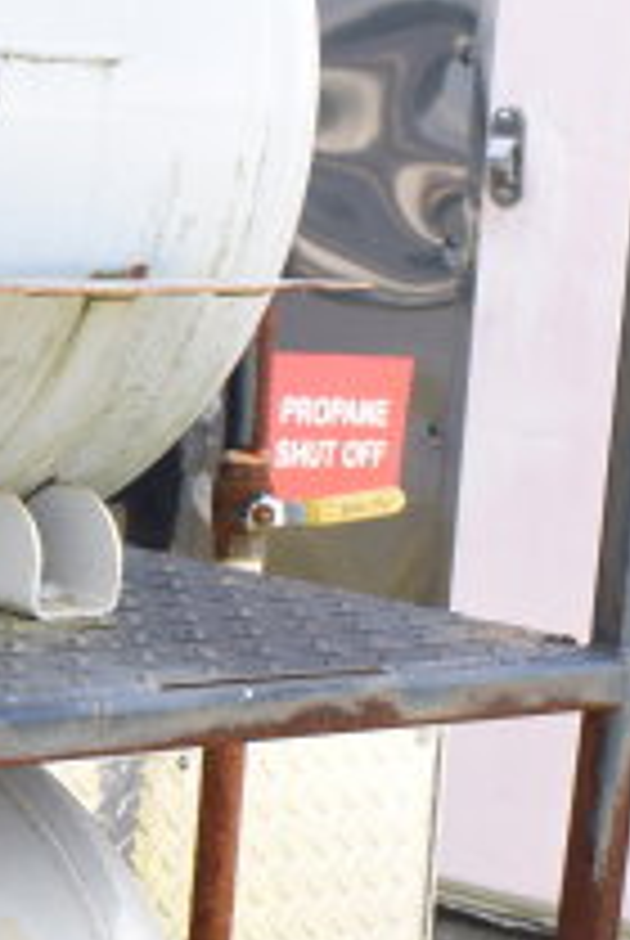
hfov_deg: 10.8
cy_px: 564
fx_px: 3087
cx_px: -554
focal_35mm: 118
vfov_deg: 17.3
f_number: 5.6
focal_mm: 18
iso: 200
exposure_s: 1/125
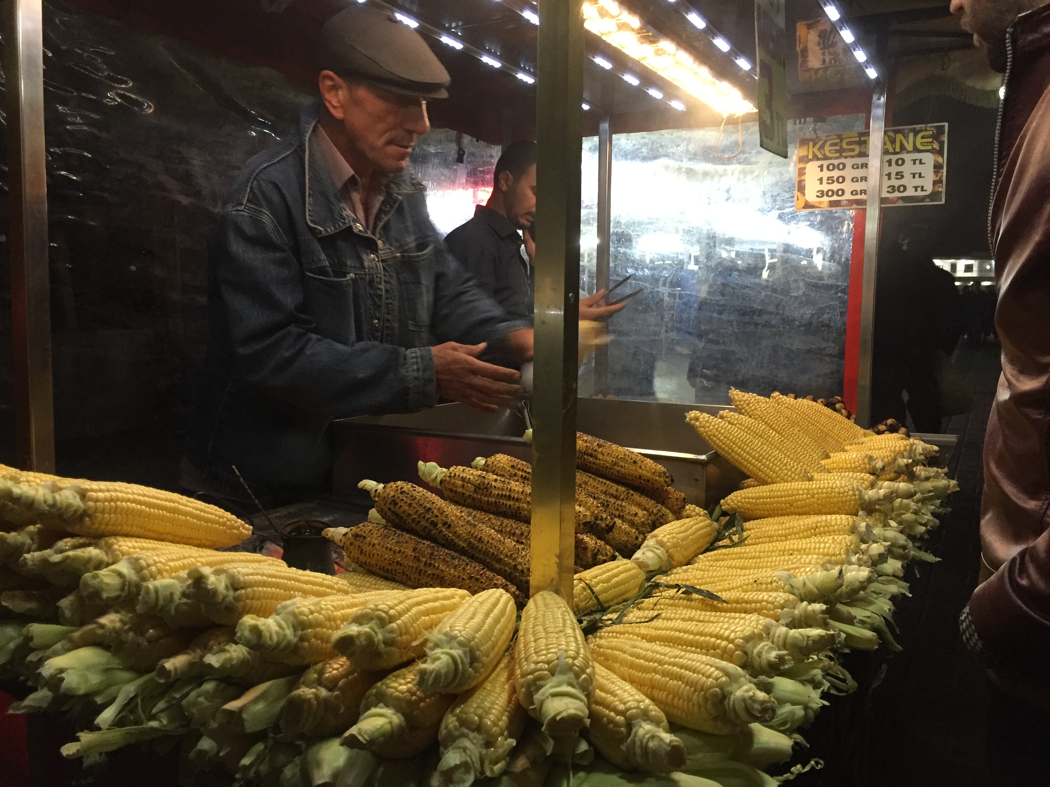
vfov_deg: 48.2
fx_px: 880
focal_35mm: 29
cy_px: 394
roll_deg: +0.4
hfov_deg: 61.7
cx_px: 525
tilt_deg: -6.3
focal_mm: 4.15
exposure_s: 1/33
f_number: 2.2
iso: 200
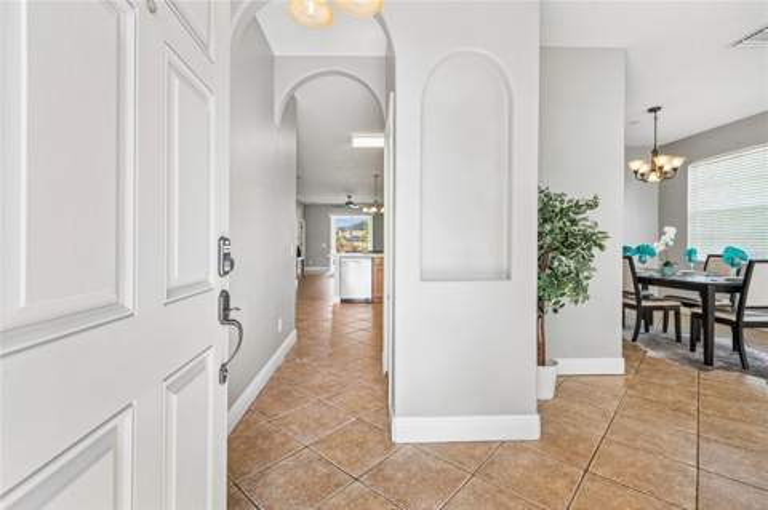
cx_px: 384
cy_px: 255
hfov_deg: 100.4
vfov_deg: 77.2
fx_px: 320
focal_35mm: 15
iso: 100
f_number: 7.1
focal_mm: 10
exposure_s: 1/40
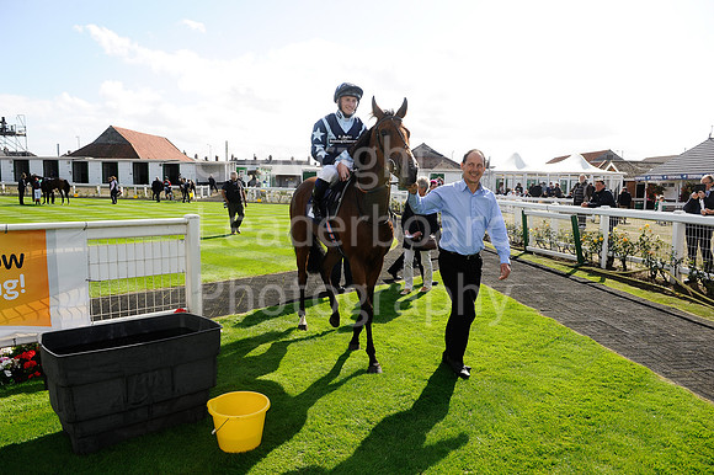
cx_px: 357
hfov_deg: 73.8
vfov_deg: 53.1
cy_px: 238
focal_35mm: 24
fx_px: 476
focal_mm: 24
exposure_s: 1/1000
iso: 400
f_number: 6.3
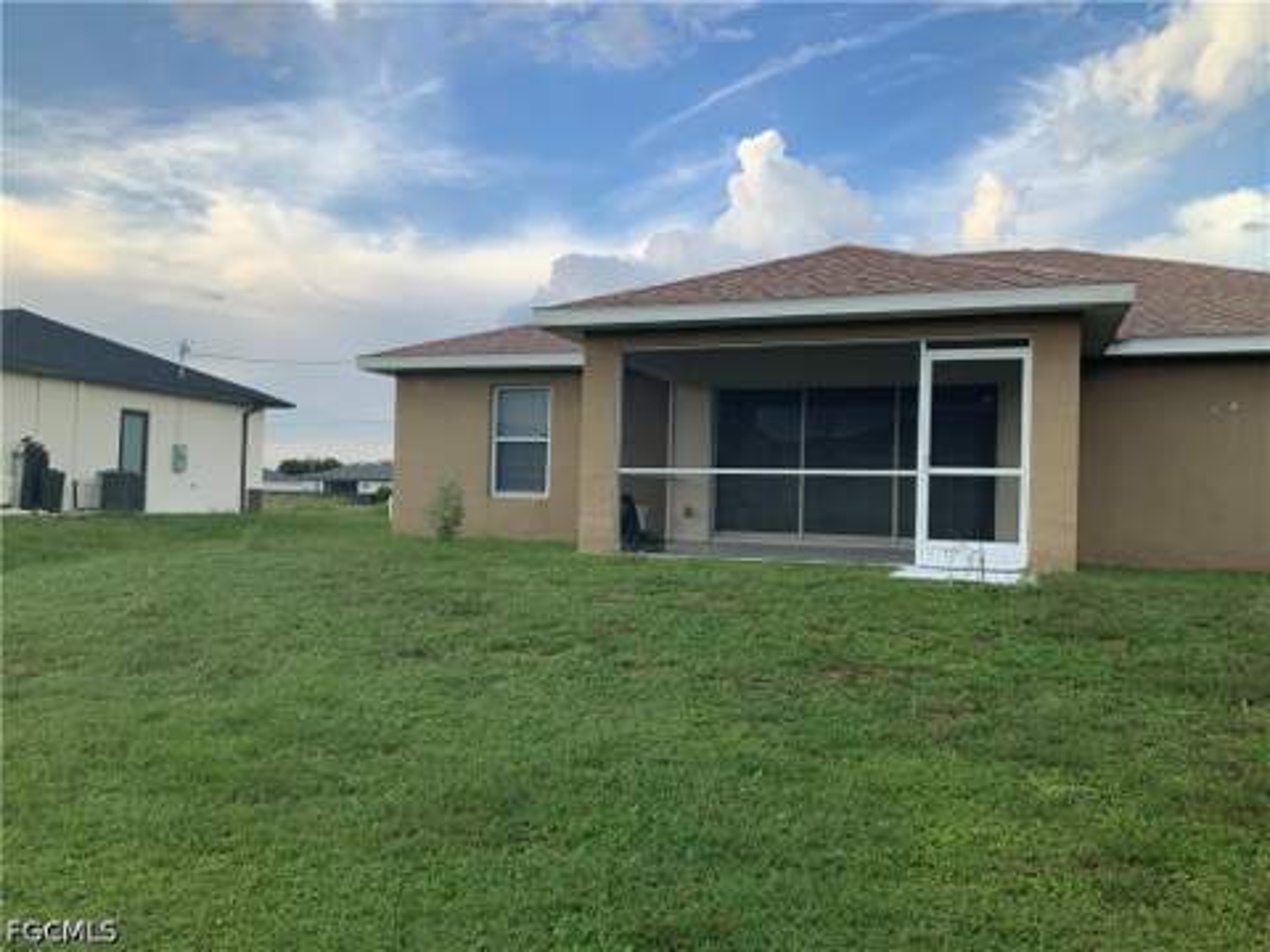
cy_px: 476
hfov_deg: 61.7
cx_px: 635
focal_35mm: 29
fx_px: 1064
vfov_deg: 48.2
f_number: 1.8
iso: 16
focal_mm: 3
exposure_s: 1/478
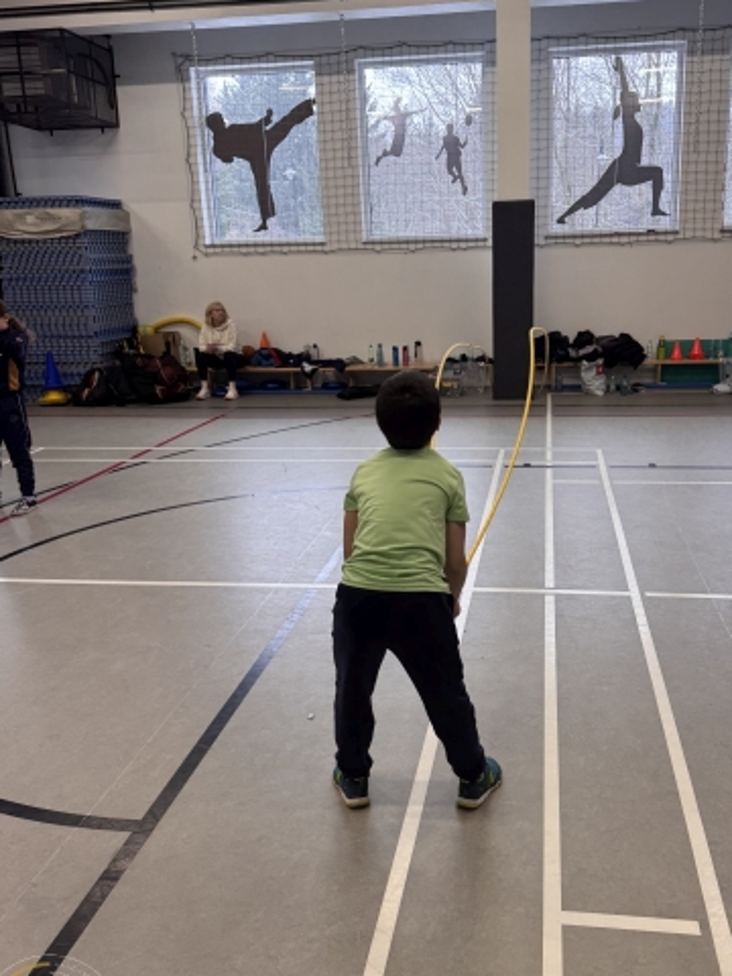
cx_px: 431
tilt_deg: -12.3
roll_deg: +1.2
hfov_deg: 46.6
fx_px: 846
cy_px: 494
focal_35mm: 30
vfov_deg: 60.0
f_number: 1.78
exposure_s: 1/100
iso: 64
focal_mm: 6.76
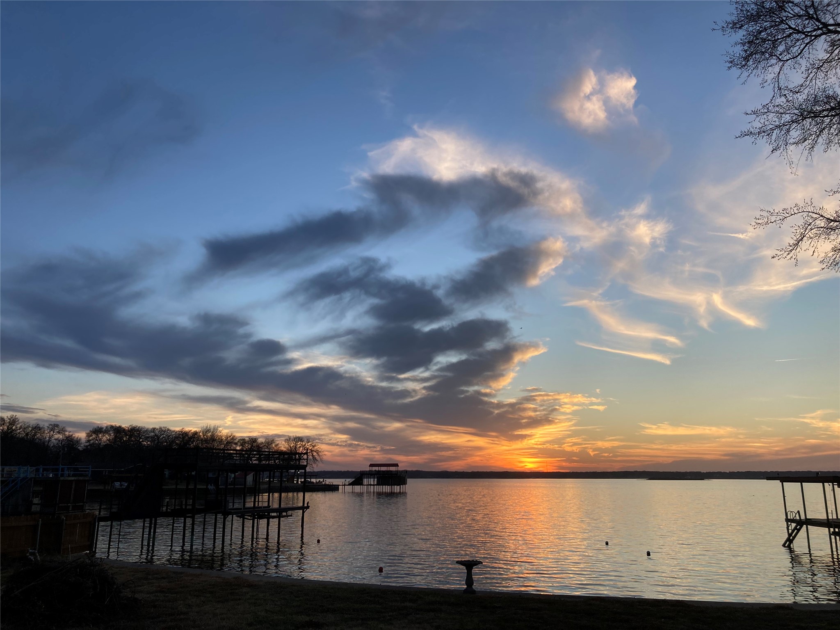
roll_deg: +1.6
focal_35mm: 28
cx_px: 420
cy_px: 315
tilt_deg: +13.0
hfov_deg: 63.4
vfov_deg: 49.7
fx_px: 679
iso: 20
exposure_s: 1/333
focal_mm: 3.99
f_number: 1.8
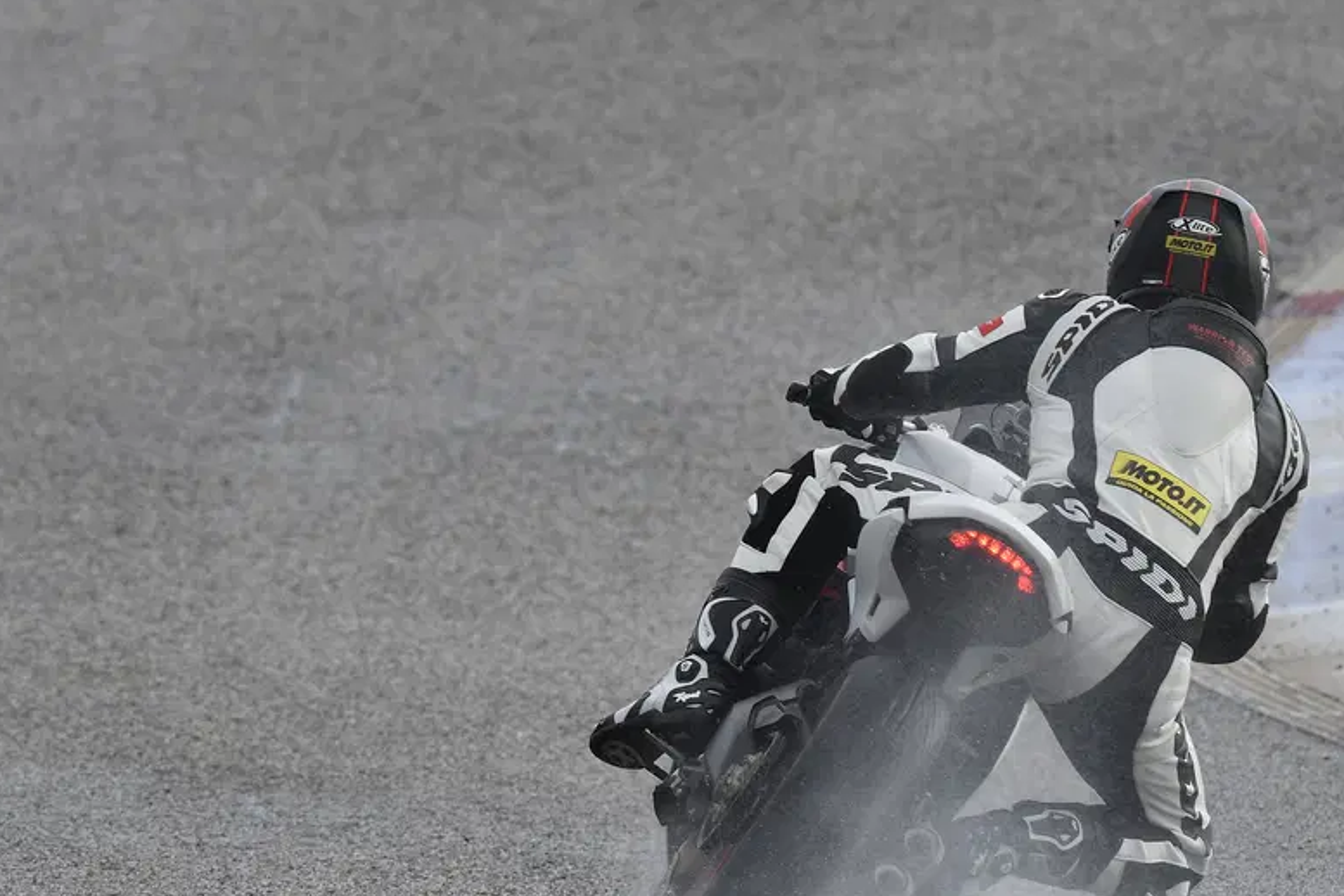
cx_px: 889
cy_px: 545
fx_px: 47559
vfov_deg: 1.1
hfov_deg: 1.6
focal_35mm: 1274
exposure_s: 1/1250
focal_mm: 550
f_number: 5.6
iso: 400
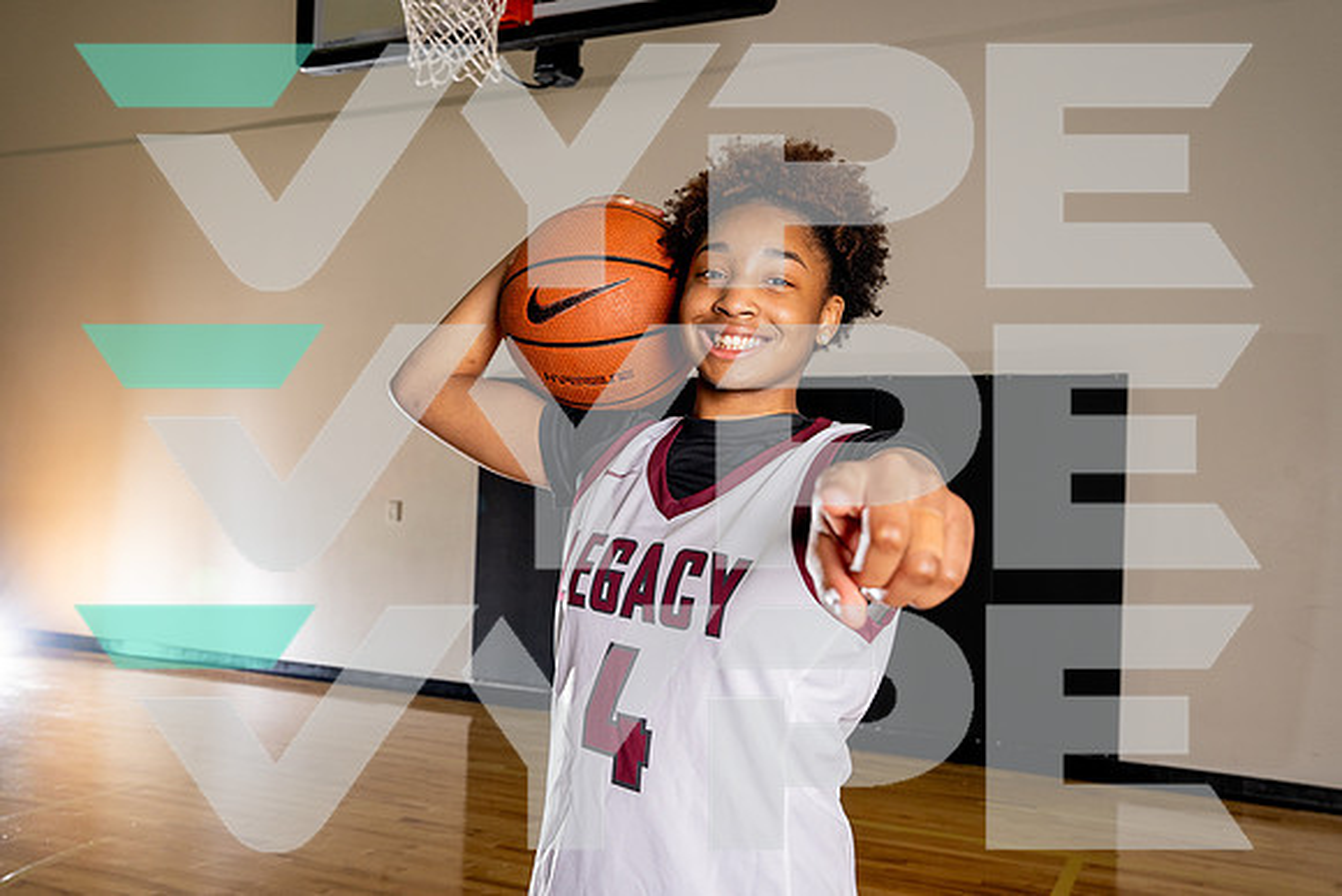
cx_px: 671
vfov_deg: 40.4
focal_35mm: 33
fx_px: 1215
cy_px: 448
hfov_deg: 57.8
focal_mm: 32.6
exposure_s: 1/200
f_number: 7.1
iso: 640
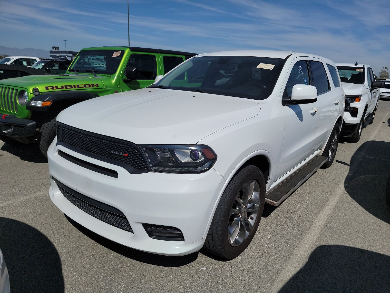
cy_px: 146
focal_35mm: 24
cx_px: 195
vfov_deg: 56.8
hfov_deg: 71.6
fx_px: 270
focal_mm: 6.7
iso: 50
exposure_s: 1/2913
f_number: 1.8
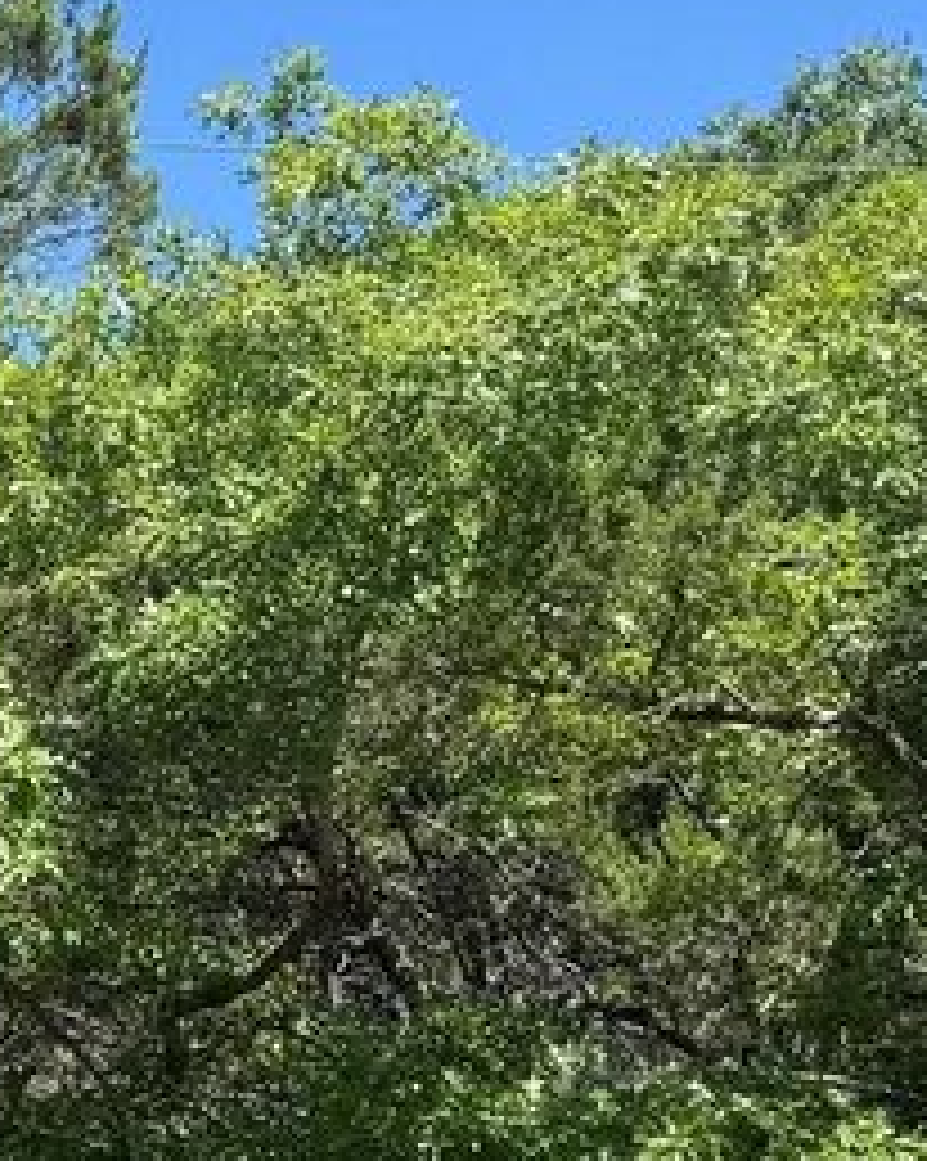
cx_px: -1076
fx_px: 3193
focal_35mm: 93
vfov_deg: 19.8
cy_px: 1233
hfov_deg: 13.5
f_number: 1.78
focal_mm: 6.76
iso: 80
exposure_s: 1/1395
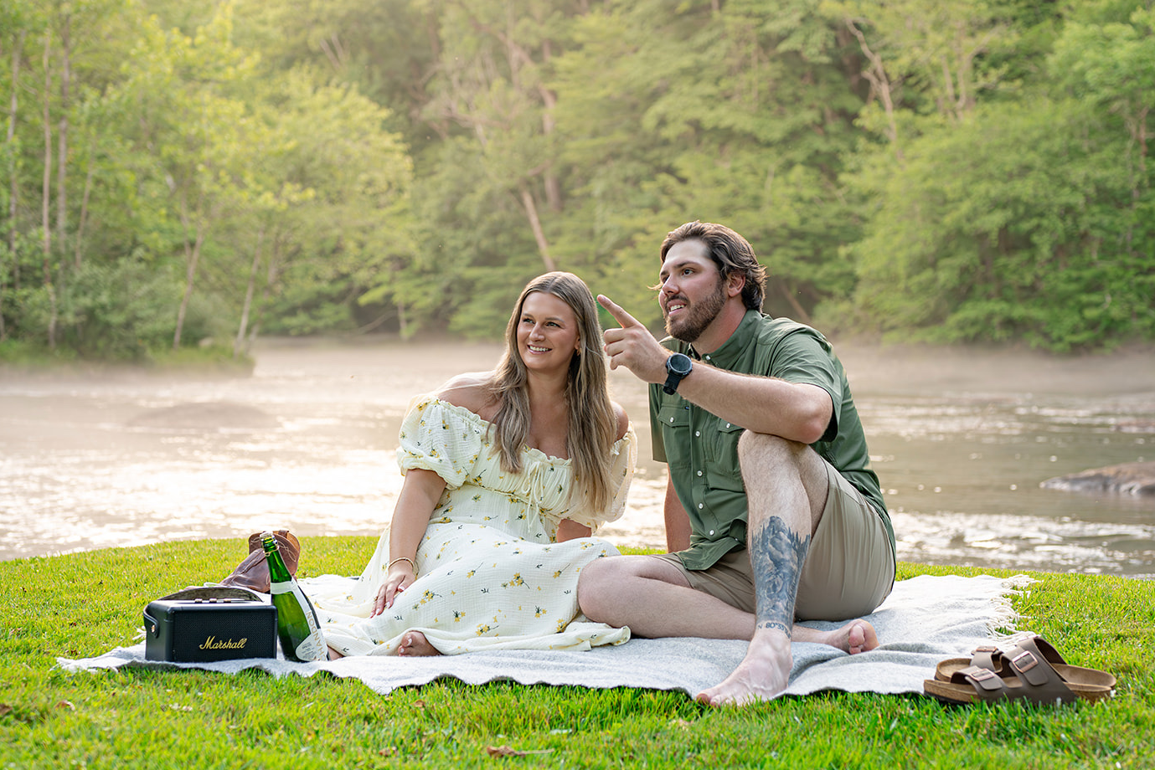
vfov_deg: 23.4
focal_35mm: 58
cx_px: 573
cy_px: 386
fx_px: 1861
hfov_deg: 34.5
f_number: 3.2
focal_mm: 50
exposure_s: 1/320
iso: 400
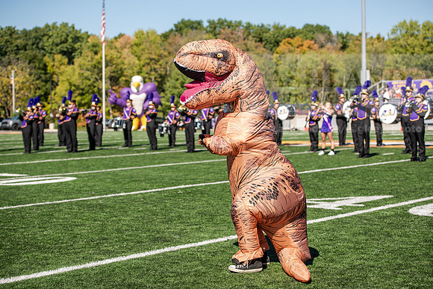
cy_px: 144
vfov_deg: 19.5
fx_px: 842
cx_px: 216
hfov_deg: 28.8
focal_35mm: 70
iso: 50
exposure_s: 1/320
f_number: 4
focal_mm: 70
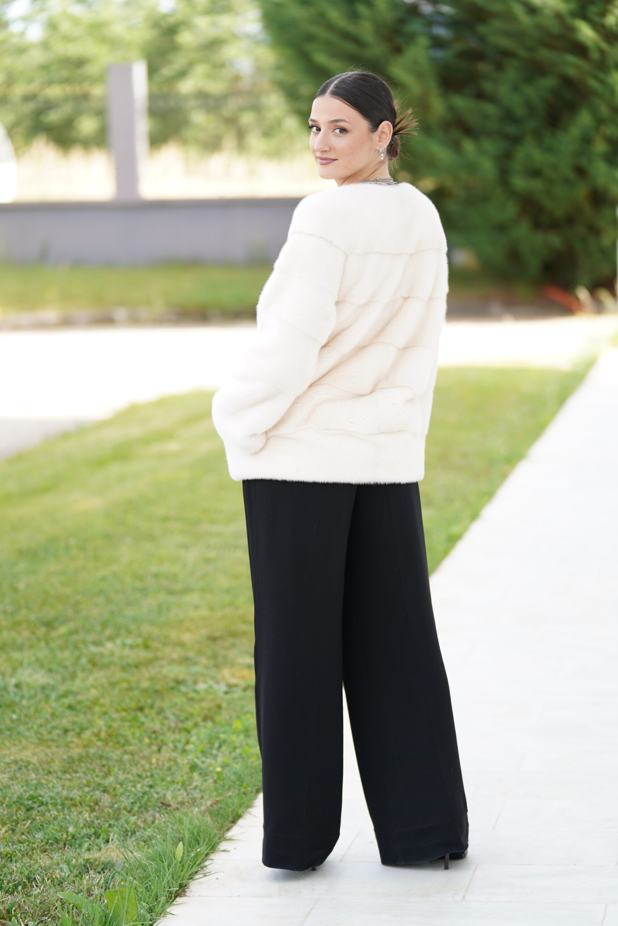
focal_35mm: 108
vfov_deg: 18.9
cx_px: 309
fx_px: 2780
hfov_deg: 12.7
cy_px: 463
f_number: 2.8
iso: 160
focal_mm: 108
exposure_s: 1/250
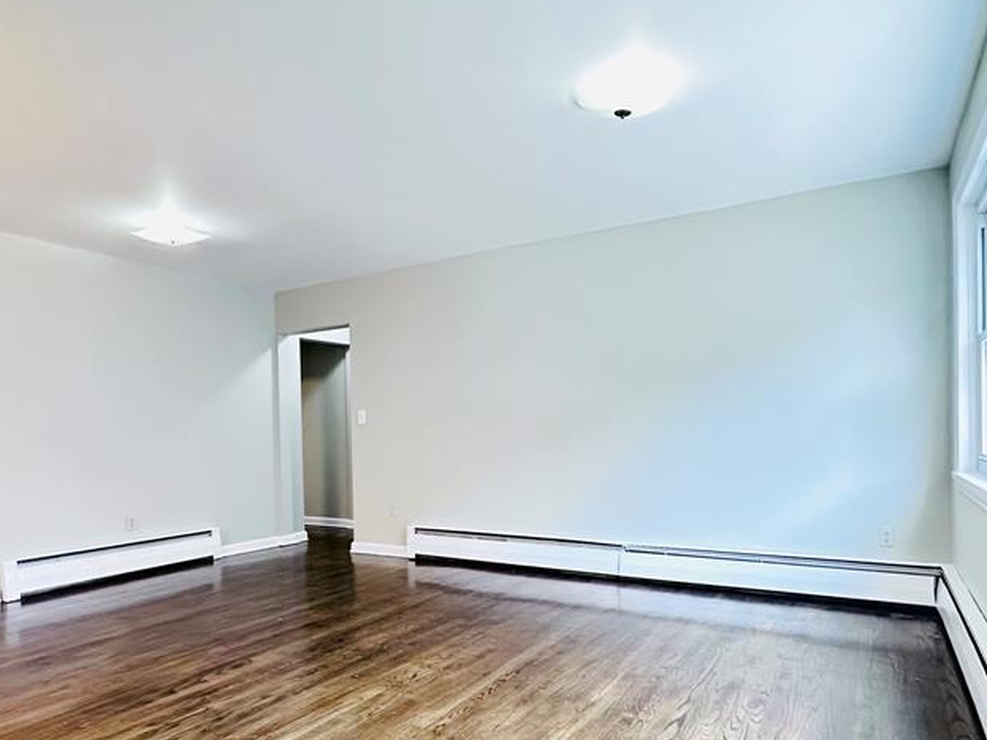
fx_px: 656
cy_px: 441
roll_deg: +0.9
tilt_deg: -0.6
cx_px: 510
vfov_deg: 58.4
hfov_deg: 73.9
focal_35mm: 23
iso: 500
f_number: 2.2
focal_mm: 2.22
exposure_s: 1/60
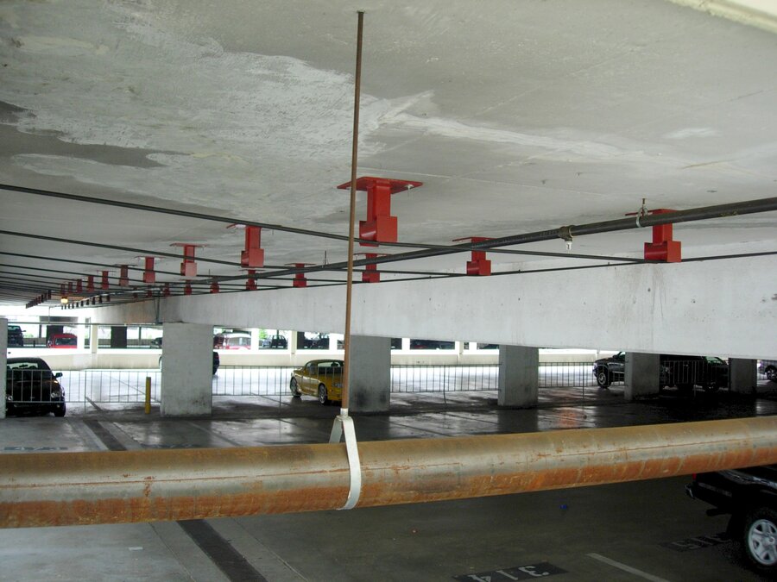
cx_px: 388
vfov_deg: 37.7
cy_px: 291
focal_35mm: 38
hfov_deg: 49.0
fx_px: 853
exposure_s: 1/117
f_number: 2.8
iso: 64
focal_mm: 7.8
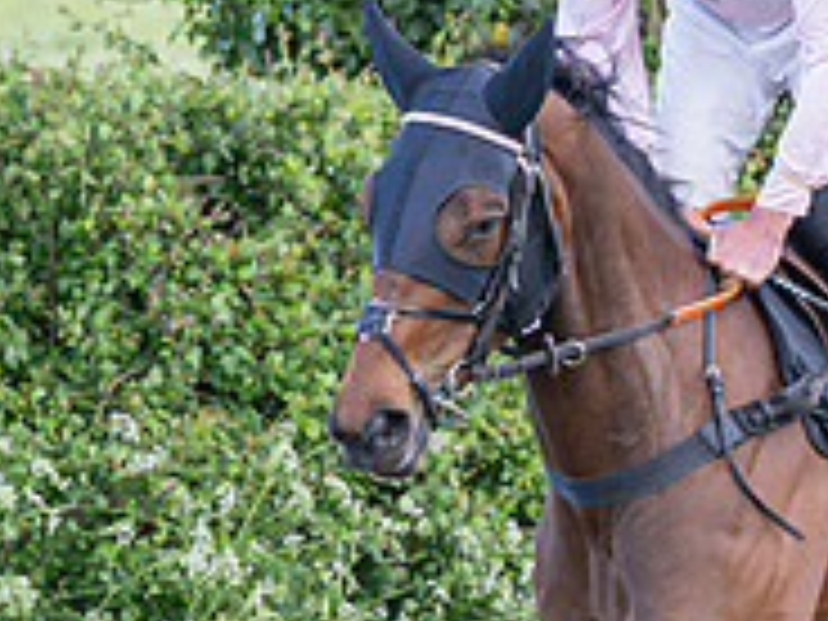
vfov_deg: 1.6
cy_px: 466
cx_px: 616
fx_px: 22150
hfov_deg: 2.1
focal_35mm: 926
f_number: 4
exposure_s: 1/640
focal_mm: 160
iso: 400
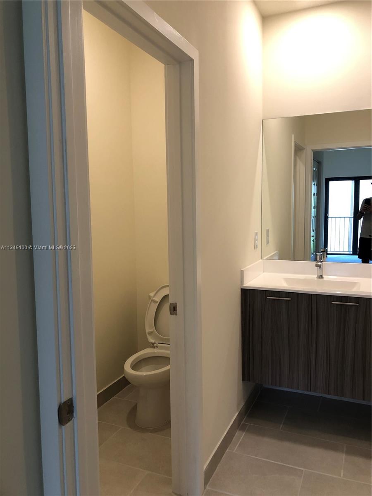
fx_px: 401
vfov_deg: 63.4
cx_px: 186
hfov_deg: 49.7
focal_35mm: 28
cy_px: 248
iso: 32
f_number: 1.8
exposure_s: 1/30
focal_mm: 4
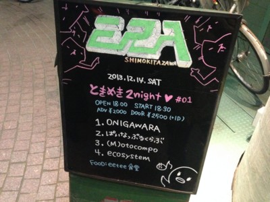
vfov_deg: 42.9
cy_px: 101
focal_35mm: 33
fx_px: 257
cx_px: 135
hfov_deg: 55.4
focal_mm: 4.12
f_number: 2.4
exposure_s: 1/15
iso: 800
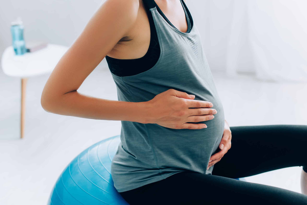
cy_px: 102
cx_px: 154
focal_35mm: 50
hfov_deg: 39.6
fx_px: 426
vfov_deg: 27.0
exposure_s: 1/200
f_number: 3.5
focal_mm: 50
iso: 400
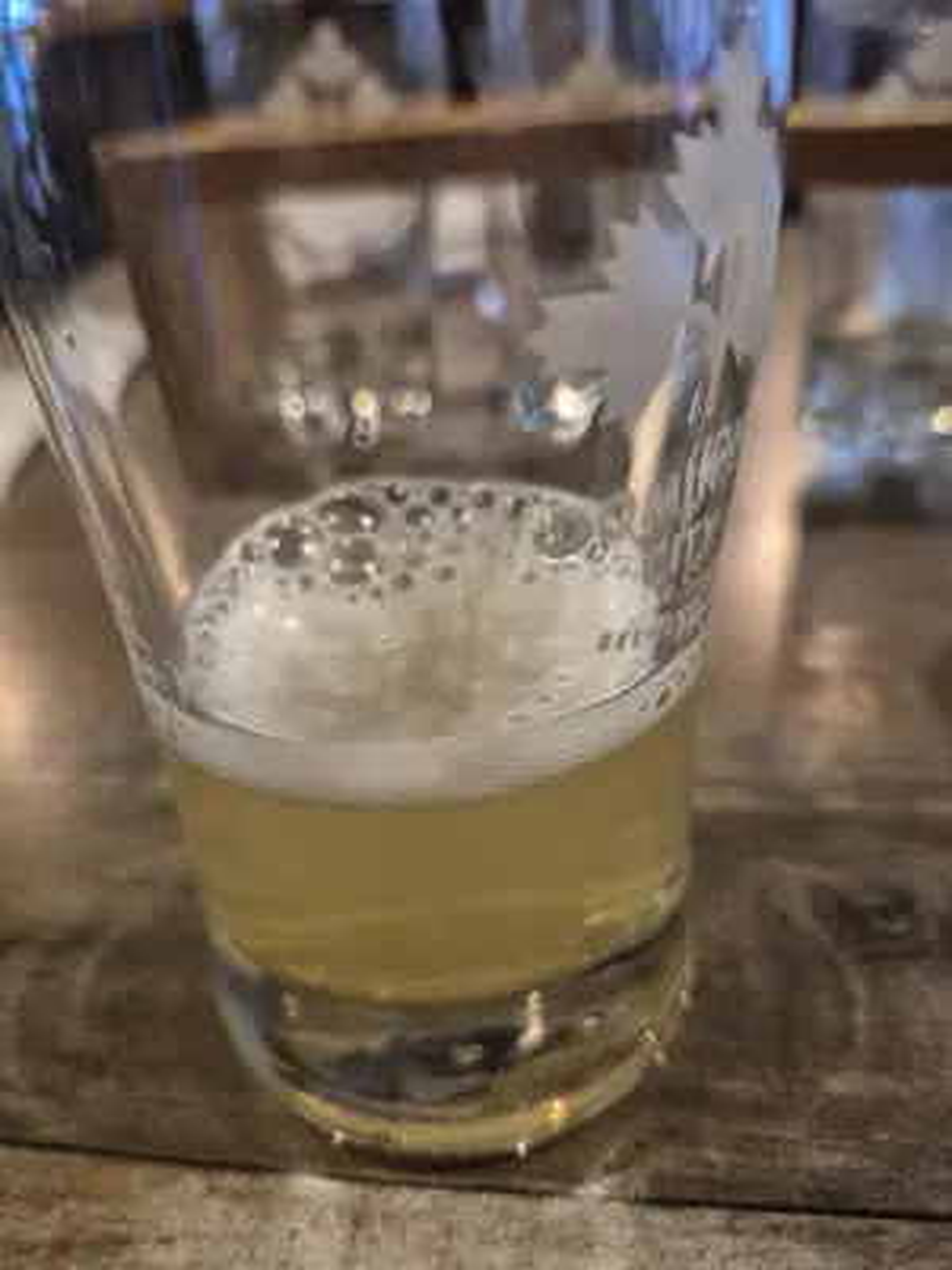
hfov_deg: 58.9
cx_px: 476
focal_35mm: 23
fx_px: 843
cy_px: 635
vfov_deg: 73.9
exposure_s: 1/60
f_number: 1.8
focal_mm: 5.4
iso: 800
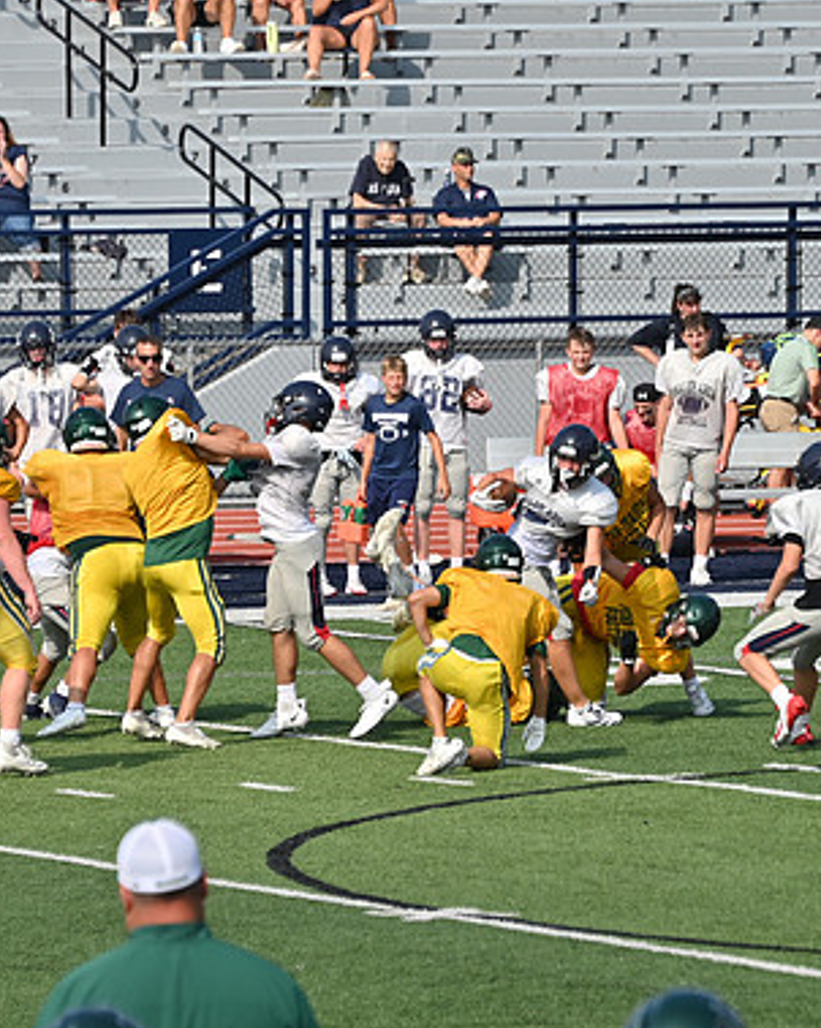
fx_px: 12493
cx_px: 598
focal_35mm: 411
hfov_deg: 3.8
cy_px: 507
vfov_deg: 4.7
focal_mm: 190
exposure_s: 1/800
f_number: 5.6
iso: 100
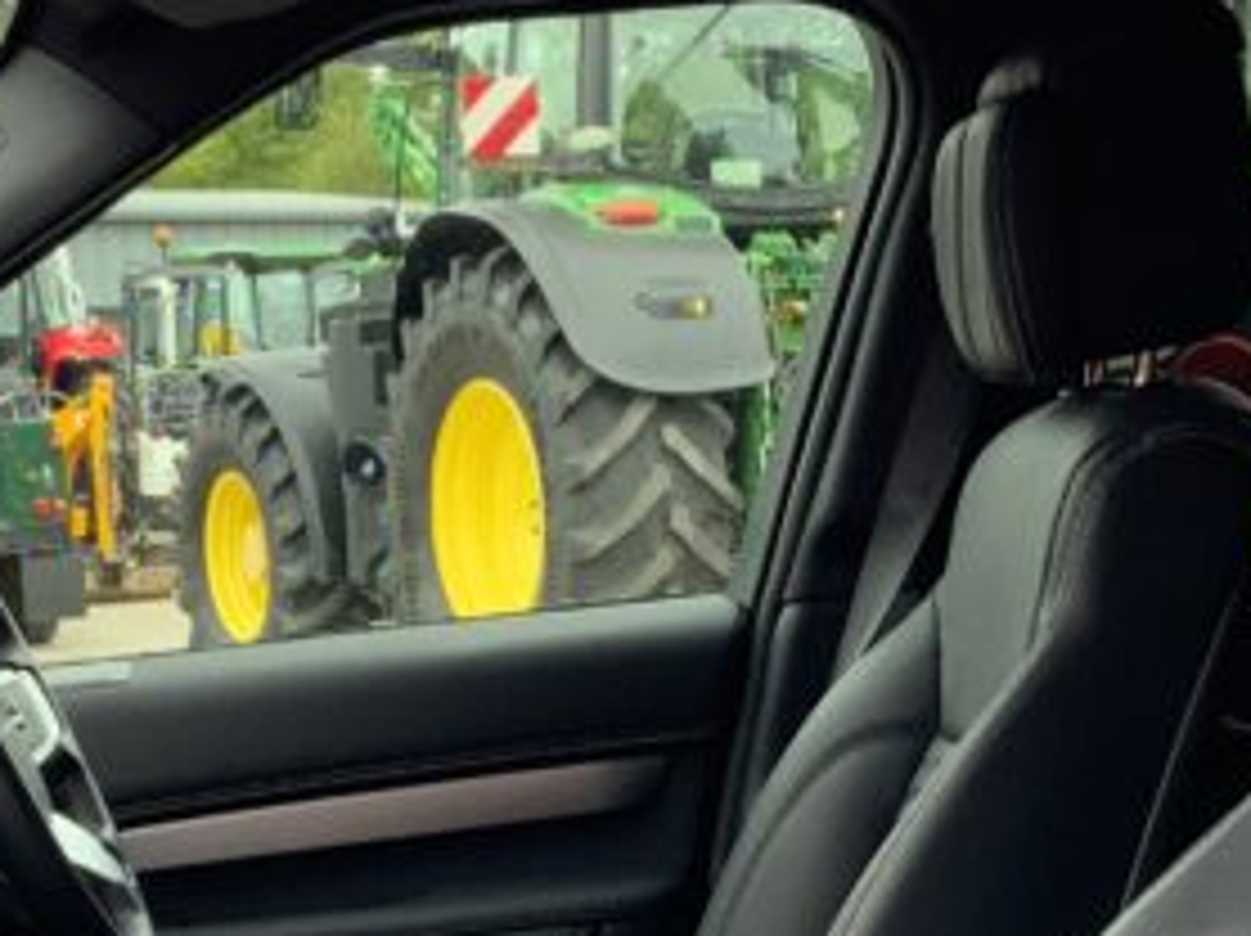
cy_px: 788
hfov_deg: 18.4
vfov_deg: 13.7
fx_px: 3864
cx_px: 657
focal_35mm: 107
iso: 50
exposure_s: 1/122
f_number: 1.8
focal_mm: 3
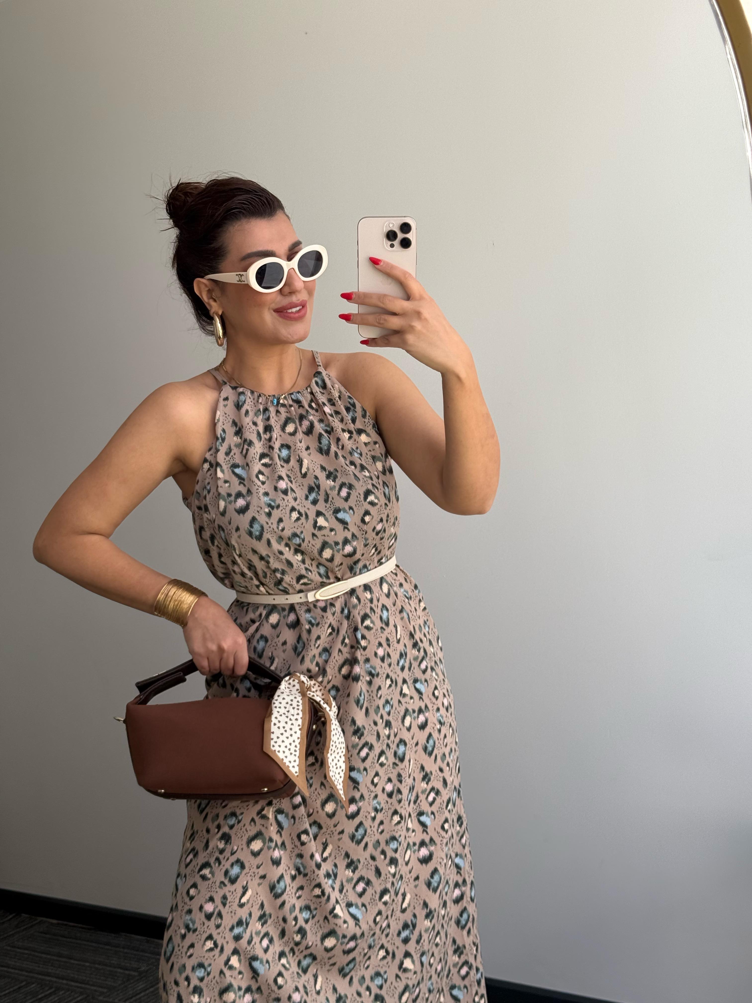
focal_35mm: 48
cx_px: 376
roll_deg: +5.7
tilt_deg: -15.8
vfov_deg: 39.7
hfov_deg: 30.3
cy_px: 502
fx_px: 1390
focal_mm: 6.76
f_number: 1.78
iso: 80
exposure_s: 1/357
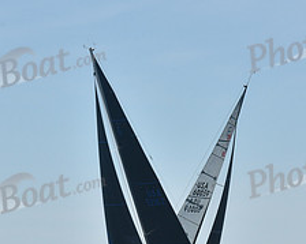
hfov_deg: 5.5
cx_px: 178
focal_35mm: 352
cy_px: 253
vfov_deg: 4.4
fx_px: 3186
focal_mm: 145
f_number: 11
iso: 320
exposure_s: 1/800
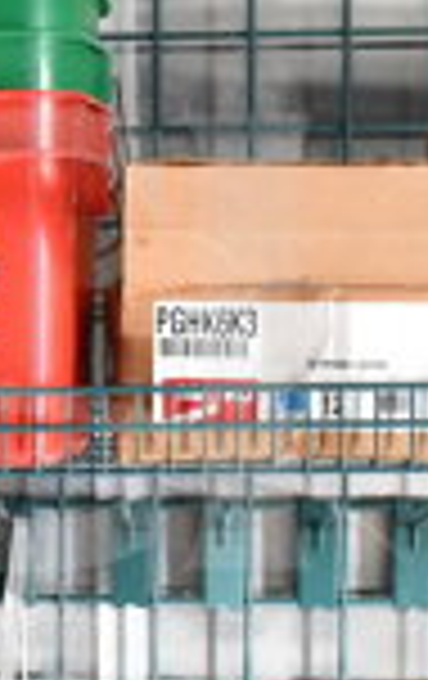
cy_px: 471
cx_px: -95
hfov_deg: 11.6
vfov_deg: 18.7
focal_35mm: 111
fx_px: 2062
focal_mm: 18
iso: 4500
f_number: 3.5
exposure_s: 1/30
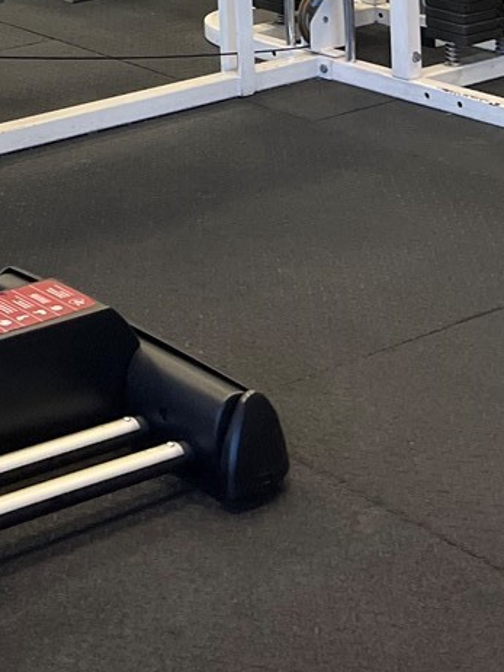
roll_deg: +1.3
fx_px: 1746
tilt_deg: +1.9
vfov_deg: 18.0
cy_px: -483
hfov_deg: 15.4
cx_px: -208
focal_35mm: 90
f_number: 1.5
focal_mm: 5.7
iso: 64
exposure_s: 1/60
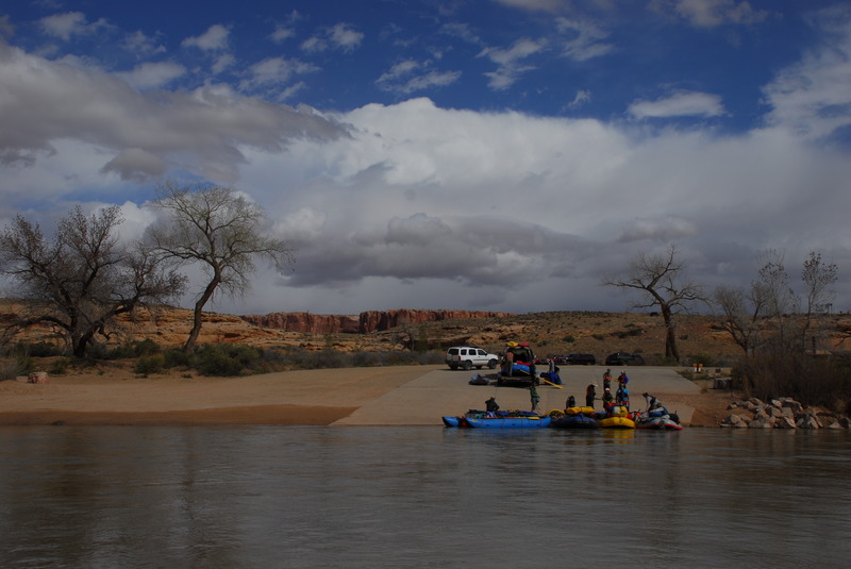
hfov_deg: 49.5
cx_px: 426
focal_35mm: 39
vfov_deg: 34.3
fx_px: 923
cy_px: 284
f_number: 8
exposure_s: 1/1000
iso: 100
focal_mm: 26
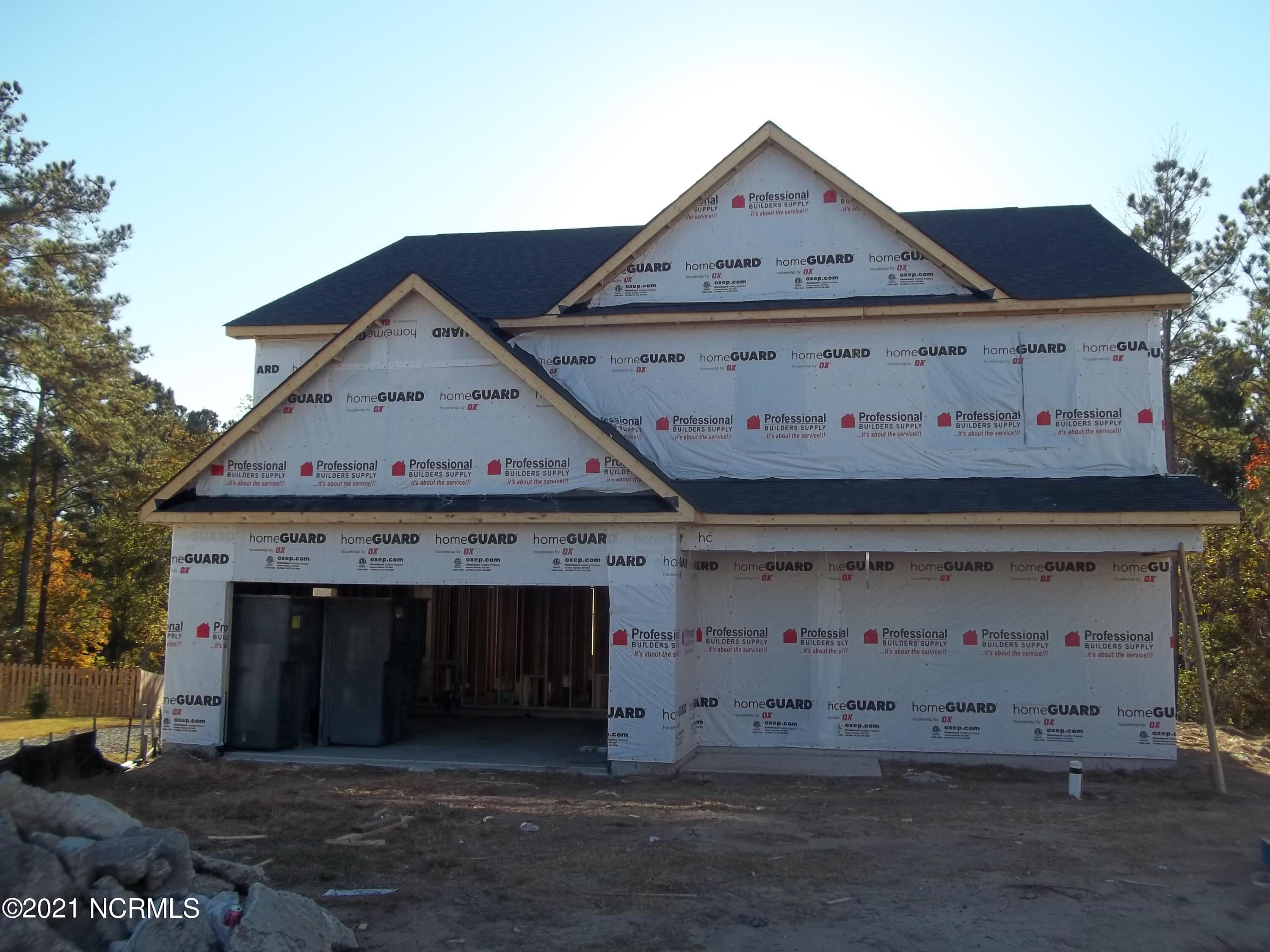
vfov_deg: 44.2
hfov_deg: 56.8
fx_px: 1174
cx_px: 635
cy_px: 476
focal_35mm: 32
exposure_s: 1/80
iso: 64
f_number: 8.8
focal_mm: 5.7
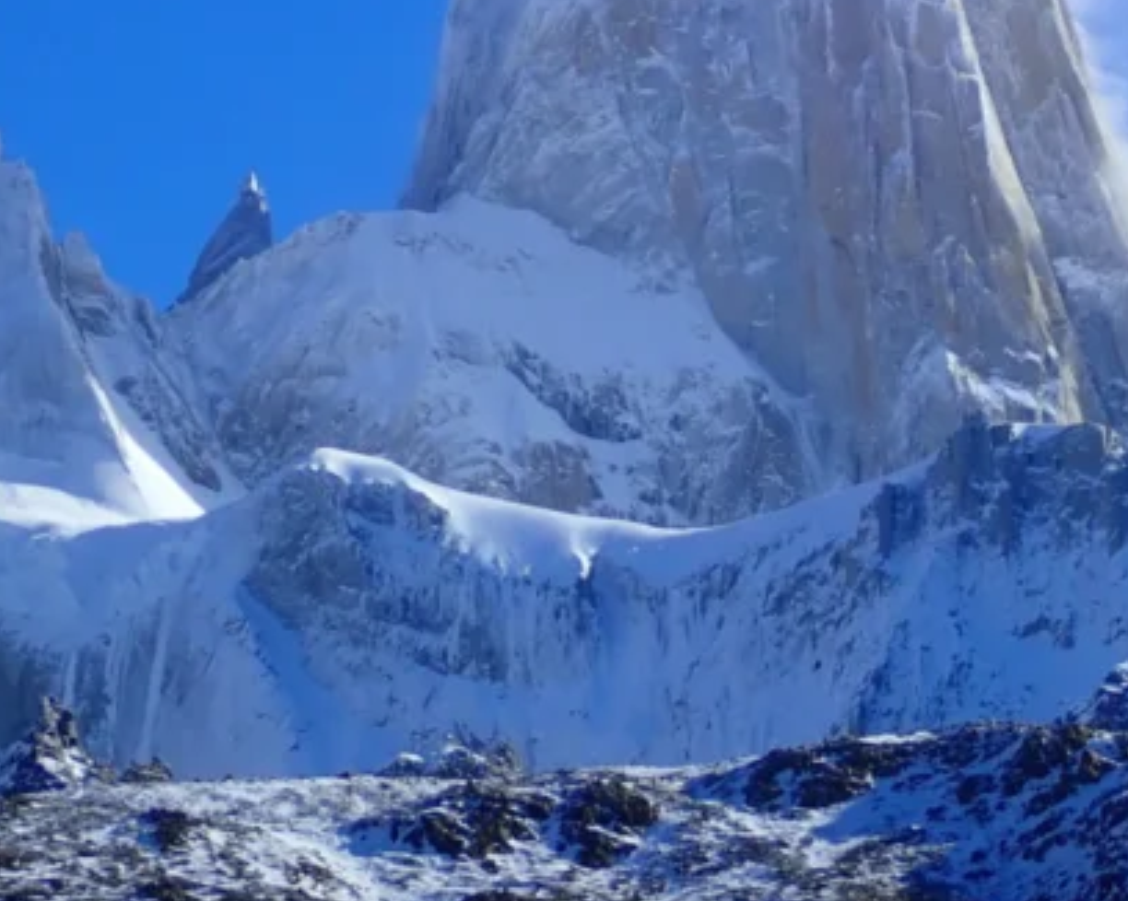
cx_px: 780
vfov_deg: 7.8
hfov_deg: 9.8
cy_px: -11
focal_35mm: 196
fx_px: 6540
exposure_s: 1/640
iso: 100
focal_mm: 14.41
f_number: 5.6
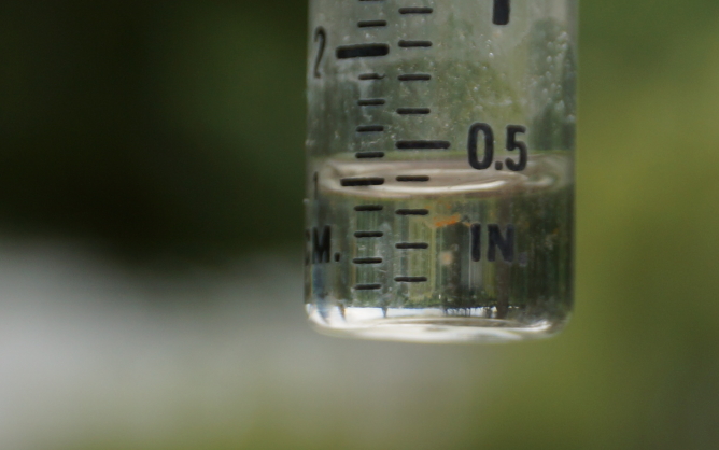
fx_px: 2465
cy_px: 220
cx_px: 439
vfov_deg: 10.4
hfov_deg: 16.6
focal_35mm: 126
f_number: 5
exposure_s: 1/100
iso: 100
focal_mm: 55
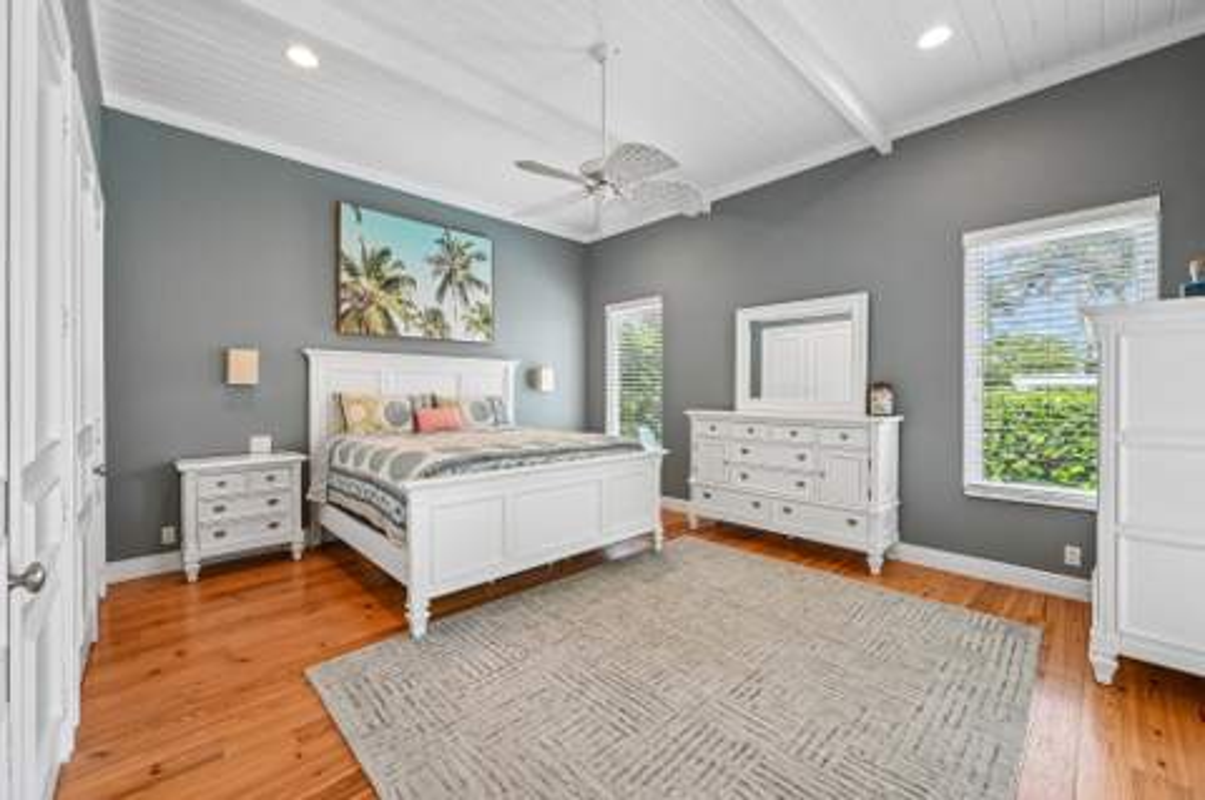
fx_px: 468
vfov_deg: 81.1
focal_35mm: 14
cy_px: 400
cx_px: 602
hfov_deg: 104.3
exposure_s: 1/160
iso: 3200
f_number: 8
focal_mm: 14
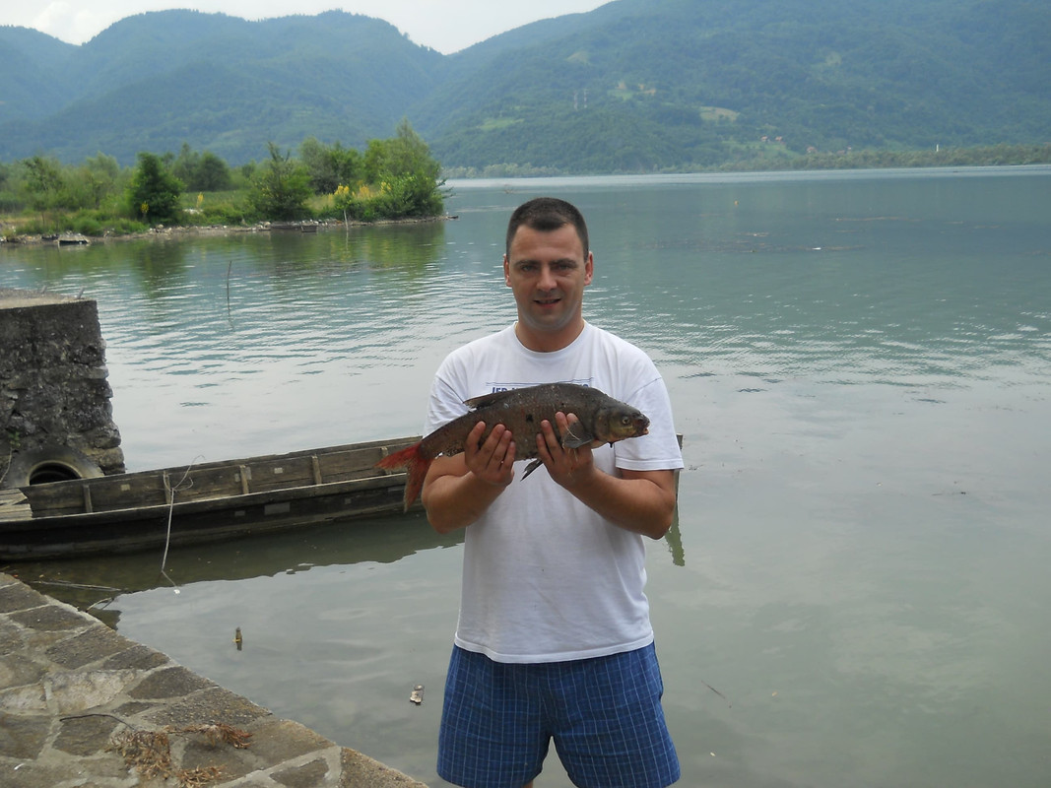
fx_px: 1245
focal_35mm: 41
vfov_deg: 35.1
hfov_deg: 45.8
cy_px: 394
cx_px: 526
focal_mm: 6.72
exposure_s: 1/250
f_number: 5.5
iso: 80
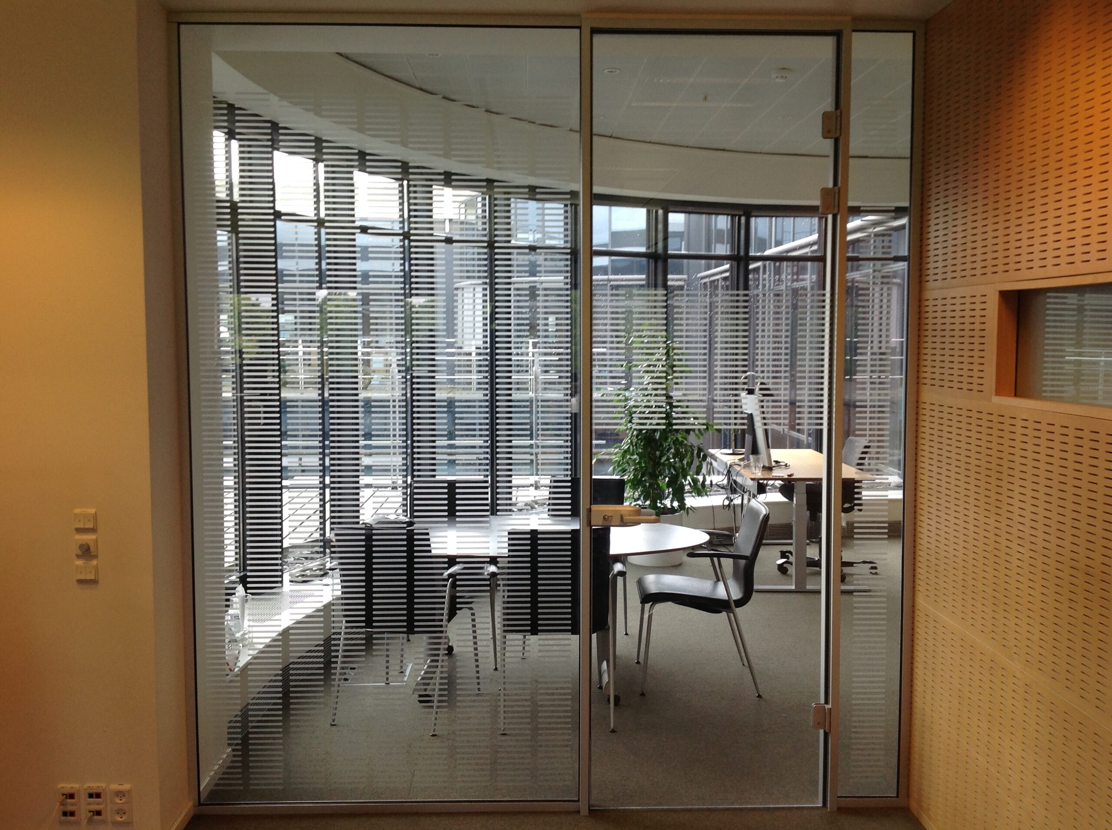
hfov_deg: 52.7
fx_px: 1123
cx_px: 556
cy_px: 415
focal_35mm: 35
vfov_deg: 40.6
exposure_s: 1/40
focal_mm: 4.28
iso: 64
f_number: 2.4
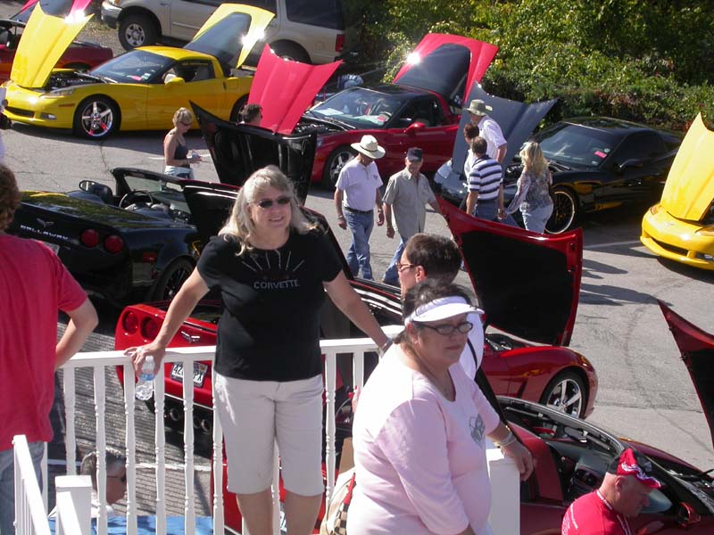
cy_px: 268
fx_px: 2269
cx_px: 357
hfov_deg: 17.9
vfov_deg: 13.5
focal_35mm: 110
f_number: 6
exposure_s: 1/353
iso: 100
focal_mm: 22.8
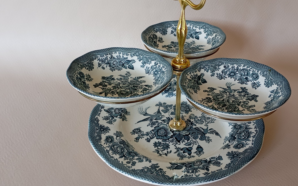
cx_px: 171
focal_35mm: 39
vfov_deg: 32.8
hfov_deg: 50.2
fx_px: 317
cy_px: 92
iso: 188
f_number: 1.8
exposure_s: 1/50
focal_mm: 4.27
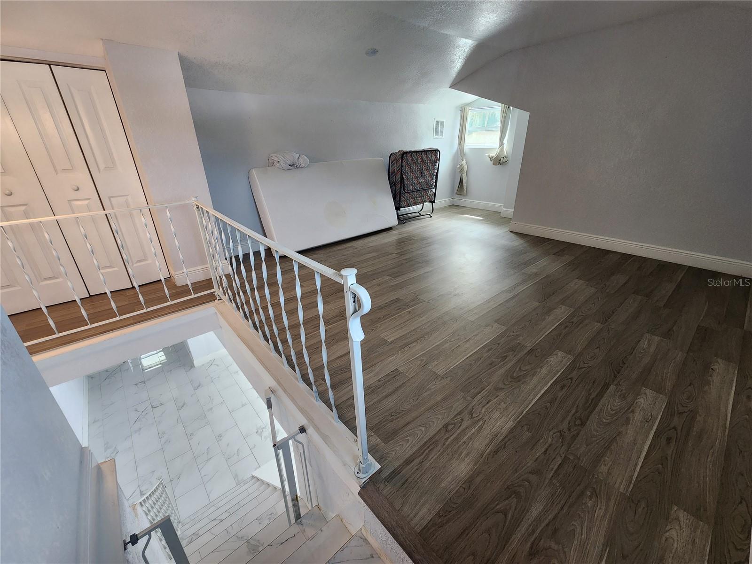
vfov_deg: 89.9
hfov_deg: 106.2
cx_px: 376
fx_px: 282
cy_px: 282
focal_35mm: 13
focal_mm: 2.2
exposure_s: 1/60
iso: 250
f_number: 2.2
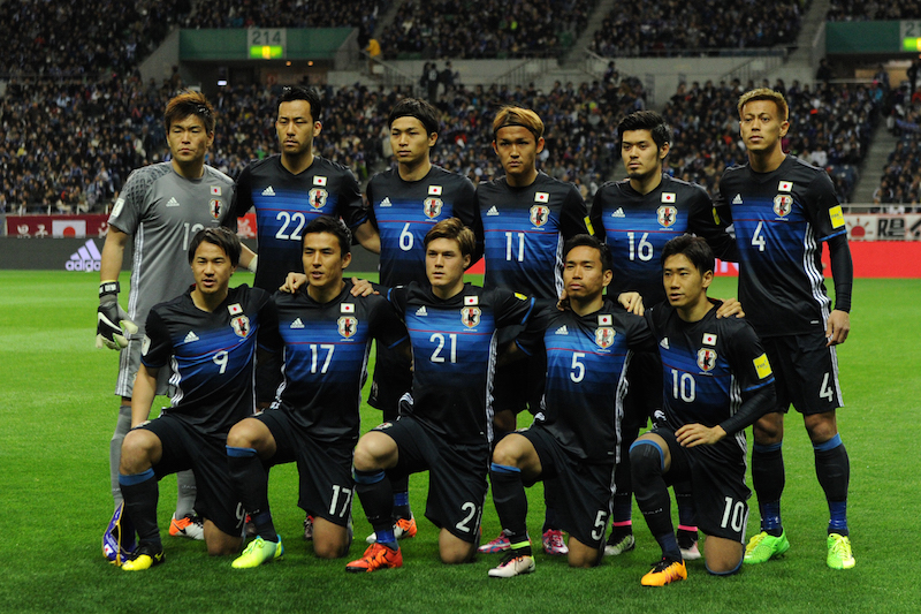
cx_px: 460
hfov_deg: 28.8
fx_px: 1790
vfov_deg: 19.4
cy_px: 307
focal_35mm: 70
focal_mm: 70
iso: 2500
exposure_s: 1/800
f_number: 4
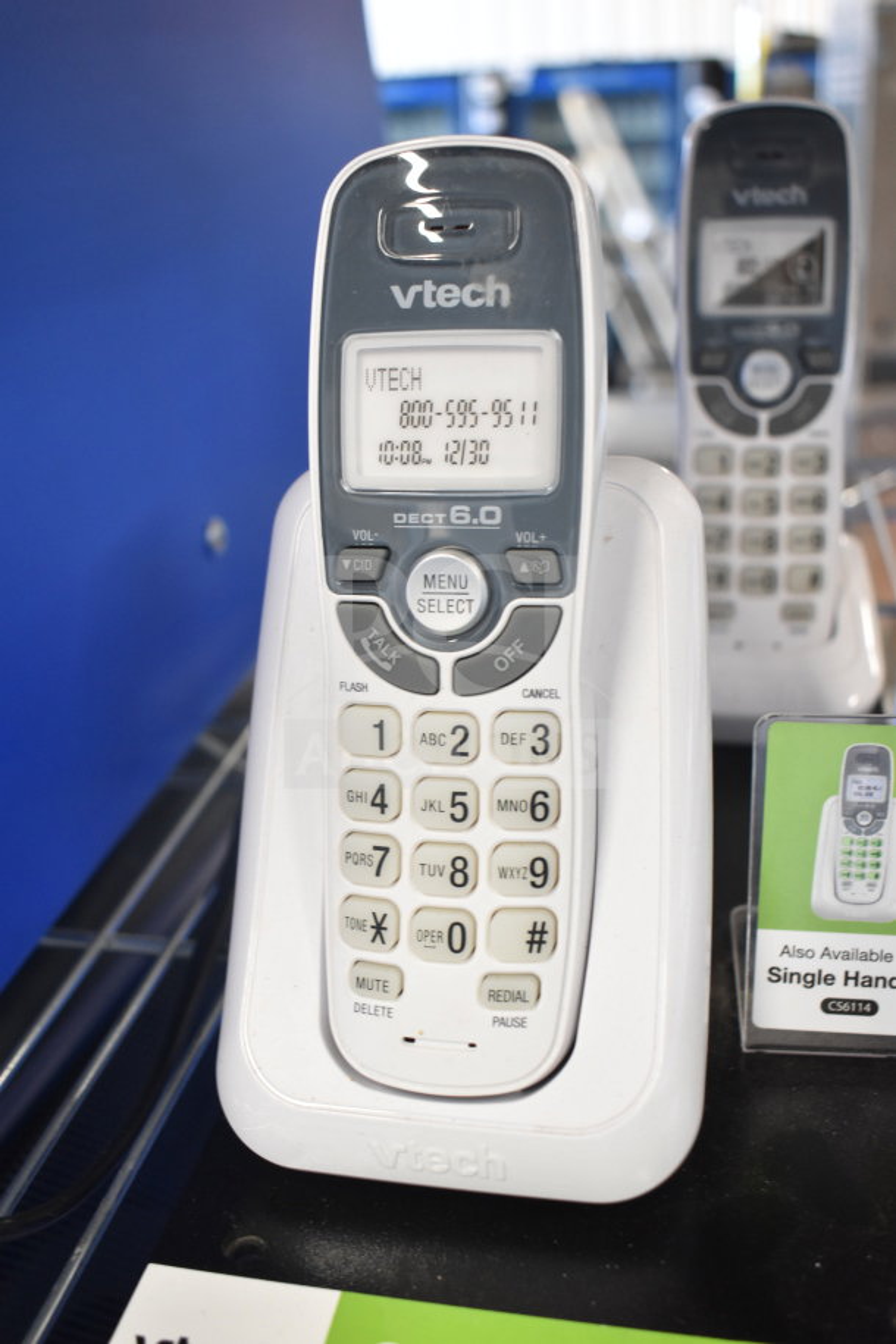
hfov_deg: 38.4
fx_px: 1288
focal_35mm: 34
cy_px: 672
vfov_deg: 55.1
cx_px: 448
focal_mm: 23
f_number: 3.8
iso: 1250
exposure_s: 1/40
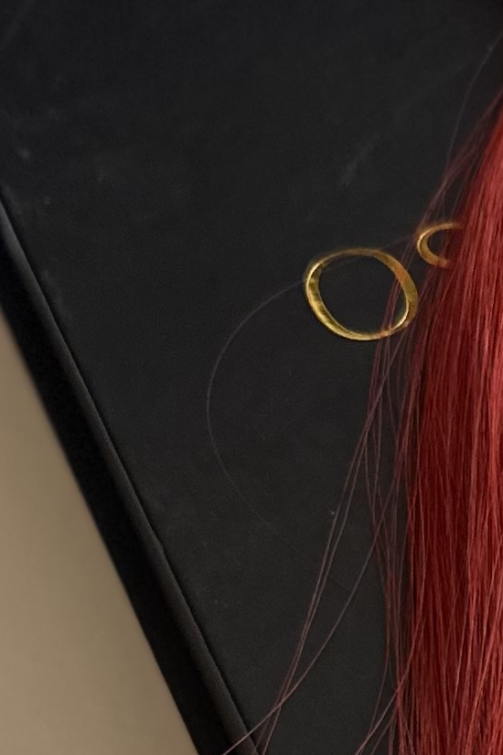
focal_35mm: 122
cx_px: 1072
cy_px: 1252
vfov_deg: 15.1
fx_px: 2557
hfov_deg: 10.2
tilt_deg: -65.3
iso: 80
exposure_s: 1/100
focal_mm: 6.86
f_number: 1.78
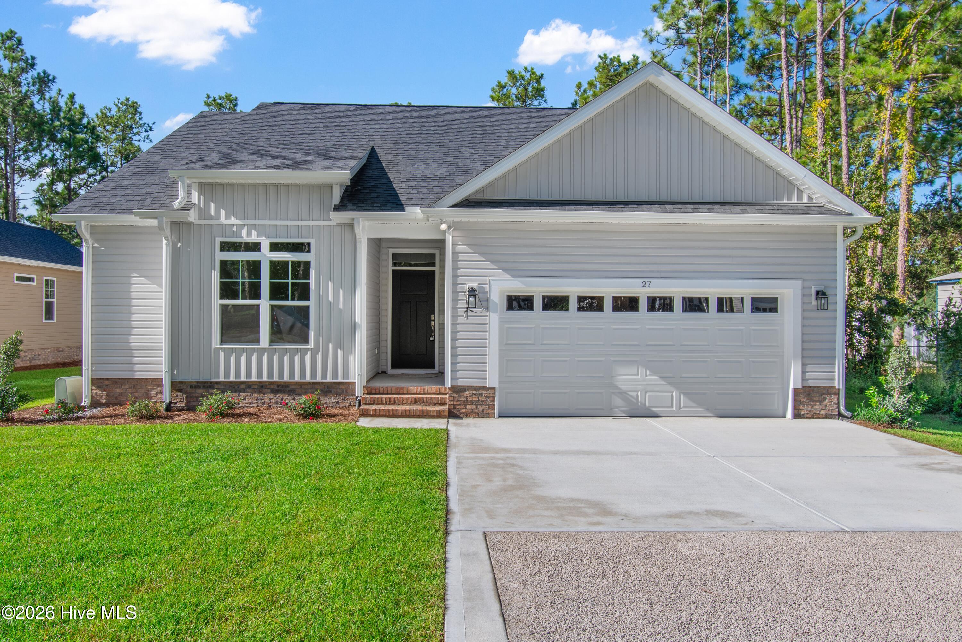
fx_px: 748
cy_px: 321
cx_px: 481
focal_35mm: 28
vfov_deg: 46.4
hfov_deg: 65.5
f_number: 9
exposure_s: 1/320
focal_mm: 19
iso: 100
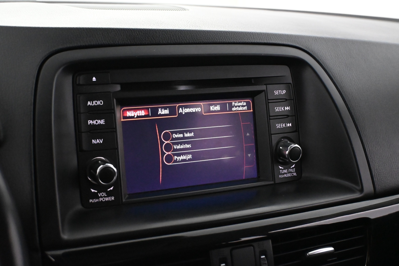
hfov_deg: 35.9
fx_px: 615
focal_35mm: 56
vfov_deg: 24.4
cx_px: 200
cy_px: 133
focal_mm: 37
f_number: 5.3
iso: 7200
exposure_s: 1/60
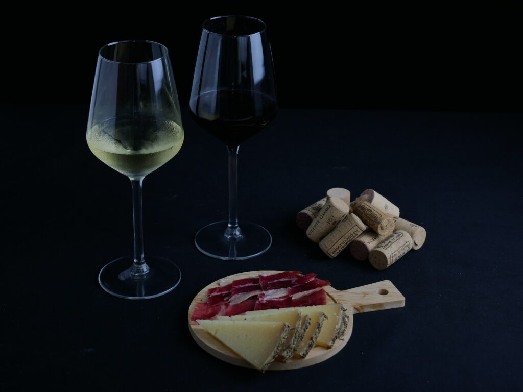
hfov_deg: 29.4
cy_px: 196
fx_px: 997
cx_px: 262
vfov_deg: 22.3
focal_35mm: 66
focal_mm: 33
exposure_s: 1/40
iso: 100
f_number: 5.1
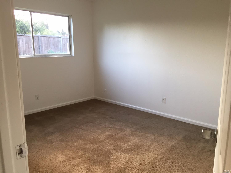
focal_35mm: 29
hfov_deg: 61.7
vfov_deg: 48.2
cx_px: 116
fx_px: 193
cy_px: 86
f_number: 2.2
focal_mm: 4.15
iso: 32
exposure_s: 1/30
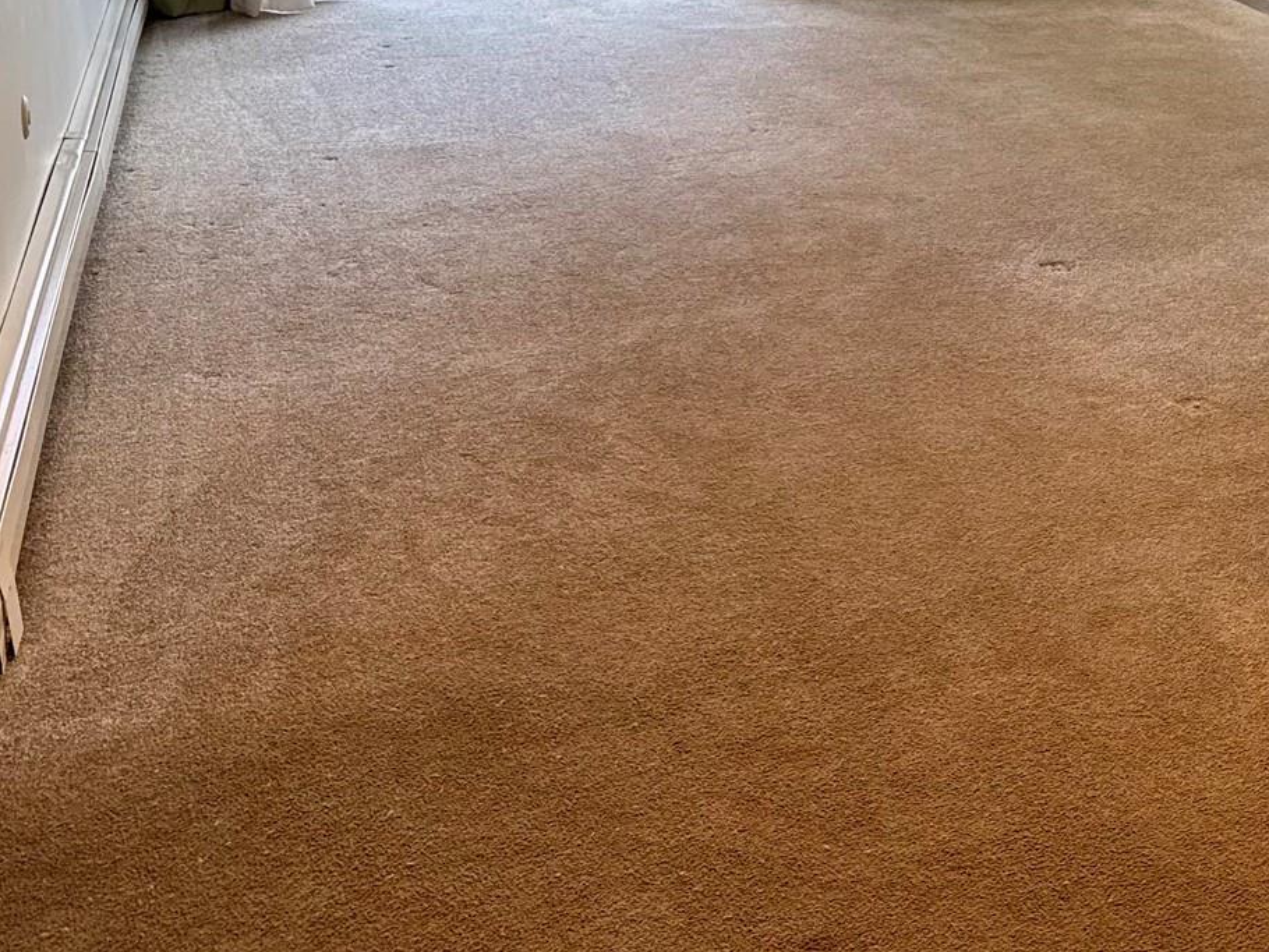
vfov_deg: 25.9
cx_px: 1226
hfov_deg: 33.0
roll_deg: -2.1
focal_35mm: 54
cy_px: 39
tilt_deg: -10.4
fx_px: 1980
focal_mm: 6.76
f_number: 1.78
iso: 200
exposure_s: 1/232
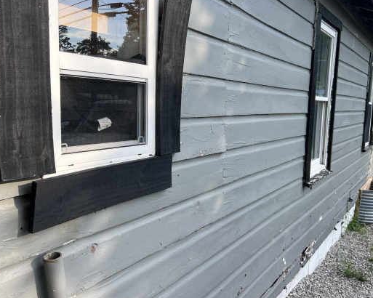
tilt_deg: -8.1
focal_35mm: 33
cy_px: 149
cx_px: 208
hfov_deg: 54.1
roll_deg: -2.8
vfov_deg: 44.5
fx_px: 364
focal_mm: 5.7
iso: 50
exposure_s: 1/873
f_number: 1.5
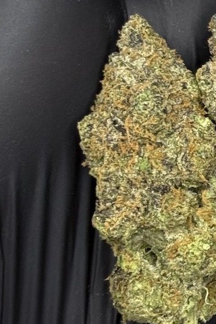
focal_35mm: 174
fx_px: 1567
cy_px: 126
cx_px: 421
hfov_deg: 7.6
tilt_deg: -79.5
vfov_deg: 11.8
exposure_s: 1/60
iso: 160
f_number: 1.78
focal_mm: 6.76
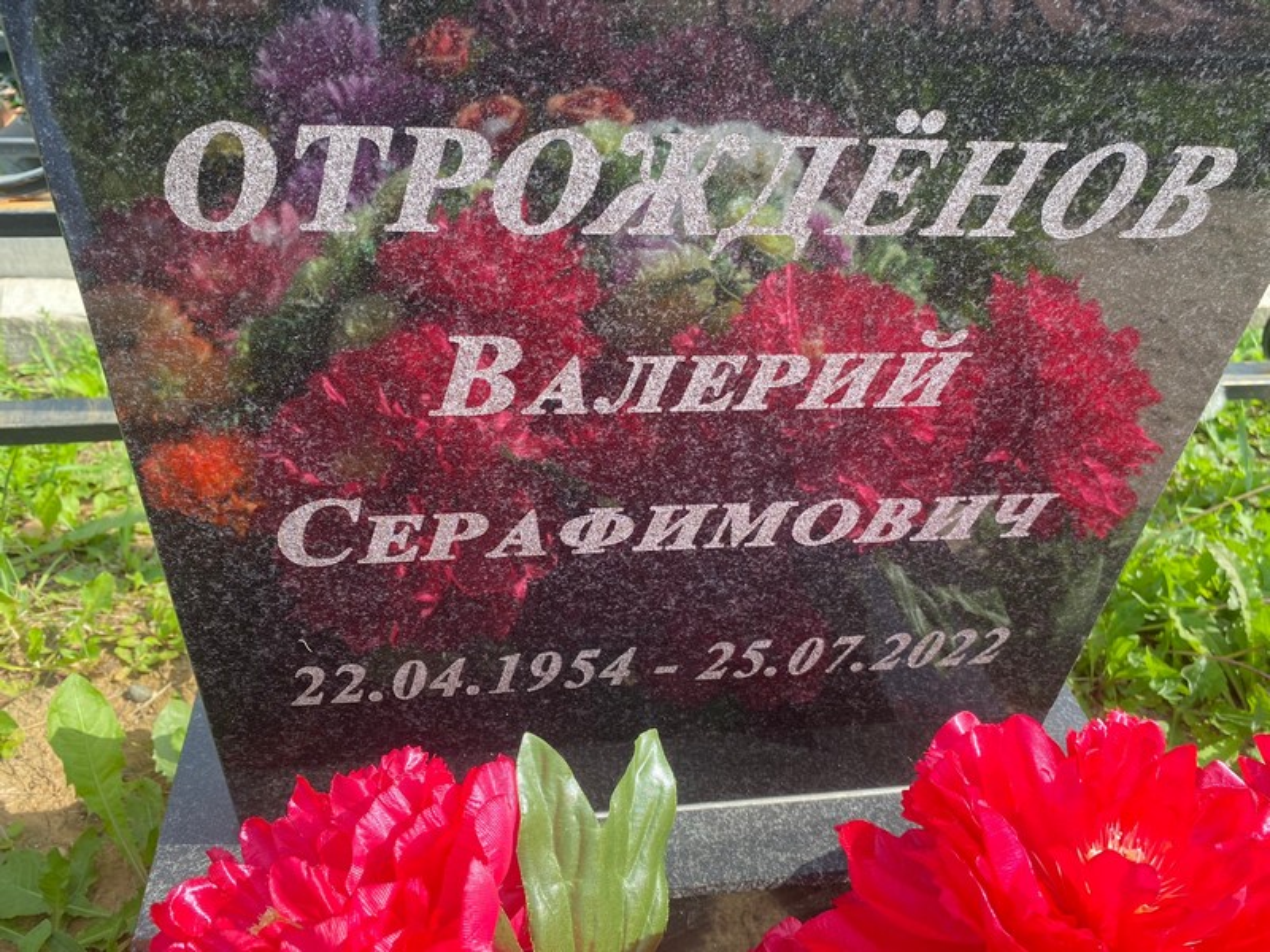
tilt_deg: -38.5
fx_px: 954
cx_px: 635
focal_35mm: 26
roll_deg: -1.2
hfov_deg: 67.3
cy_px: 476
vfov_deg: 53.1
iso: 32
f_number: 1.8
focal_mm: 4.25
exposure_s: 1/508
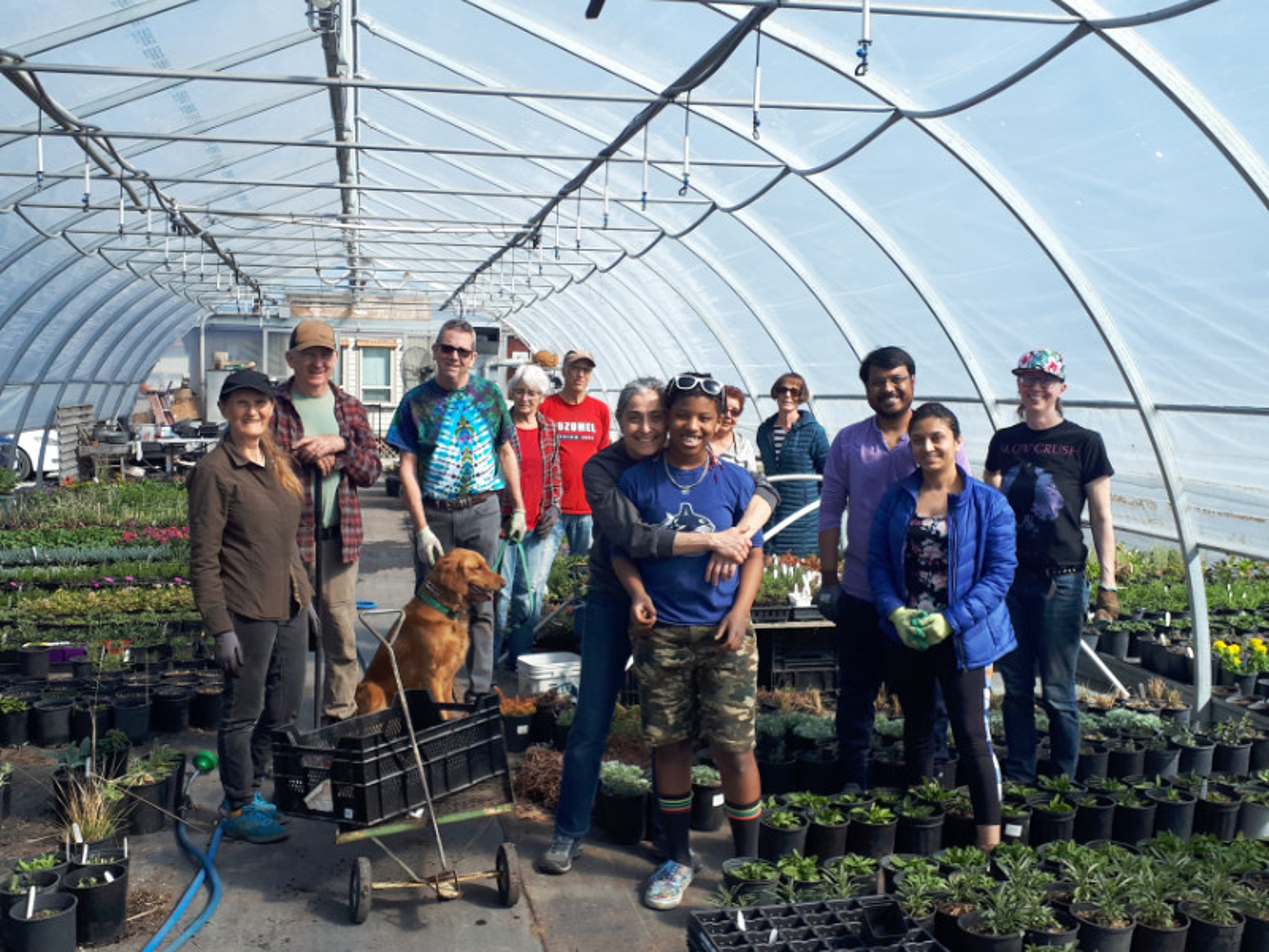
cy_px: 476
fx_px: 990
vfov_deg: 51.4
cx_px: 634
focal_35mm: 27
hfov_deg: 65.3
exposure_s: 1/1149
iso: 40
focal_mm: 3.6
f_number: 1.9
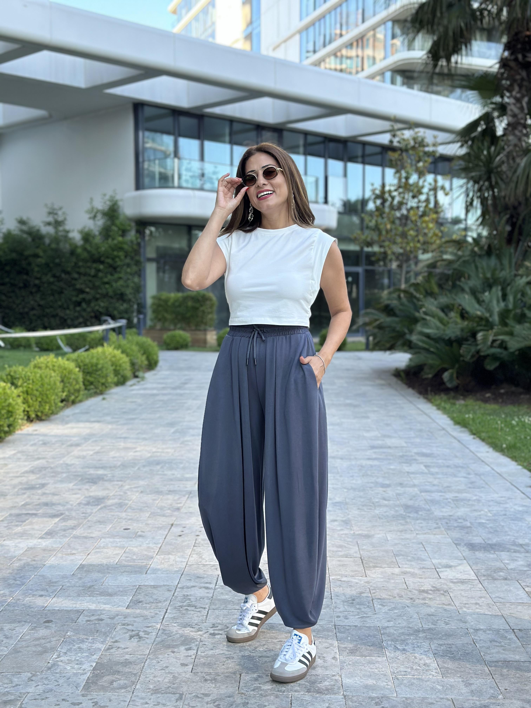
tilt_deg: -2.5
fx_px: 982
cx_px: 266
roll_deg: -0.6
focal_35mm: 48
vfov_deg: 39.7
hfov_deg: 30.3
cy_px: 354
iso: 80
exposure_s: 1/532
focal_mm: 6.86
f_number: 1.78
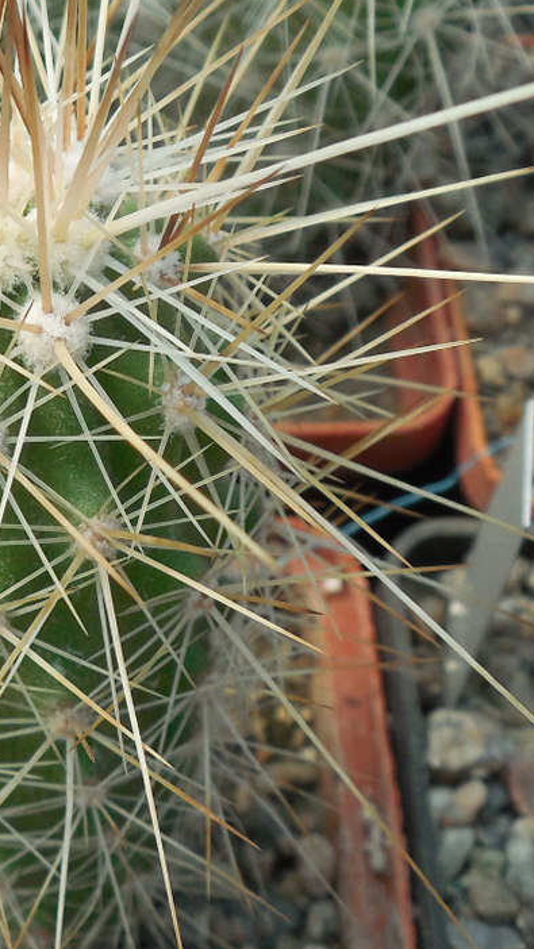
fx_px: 1938
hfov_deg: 15.3
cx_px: -42
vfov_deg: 27.5
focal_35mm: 77
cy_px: 395
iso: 125
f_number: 3.6
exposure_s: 1/250
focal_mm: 5.6
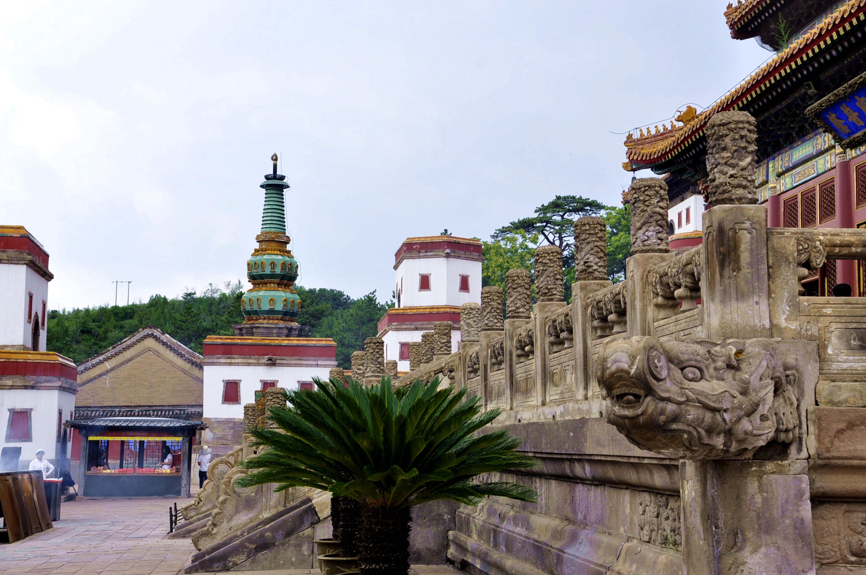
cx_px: 433
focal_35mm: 52
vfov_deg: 25.7
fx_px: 1261
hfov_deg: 37.9
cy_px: 288
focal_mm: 35
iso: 400
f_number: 9
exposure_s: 1/160
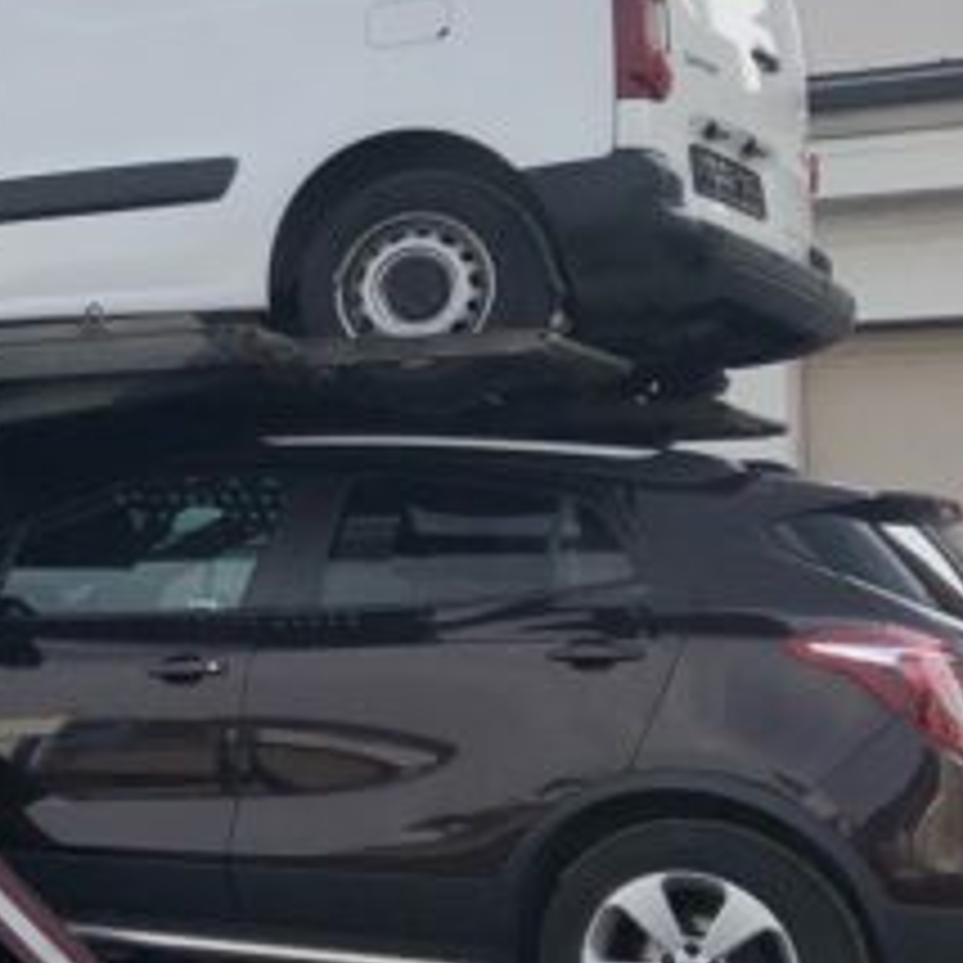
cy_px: 369
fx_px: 2801
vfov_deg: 19.5
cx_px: -752
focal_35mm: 89
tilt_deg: +6.2
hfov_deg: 16.5
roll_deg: -1.2
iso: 20
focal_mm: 3.99
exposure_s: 1/1567
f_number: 1.8
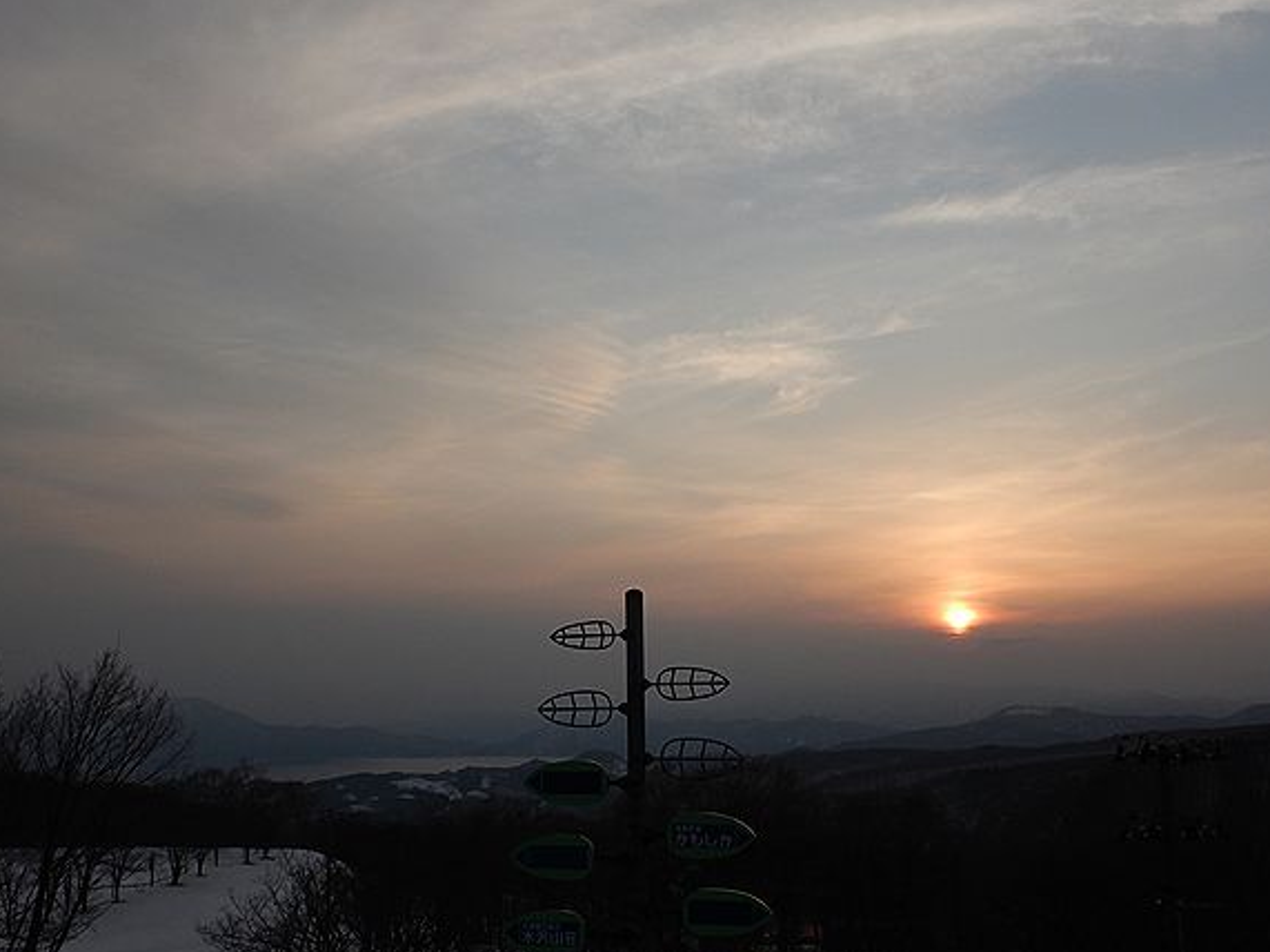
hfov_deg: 49.0
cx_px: 623
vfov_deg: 37.6
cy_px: 537
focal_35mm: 38
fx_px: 1394
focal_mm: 5.6
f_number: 4.2
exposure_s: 1/1000
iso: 125
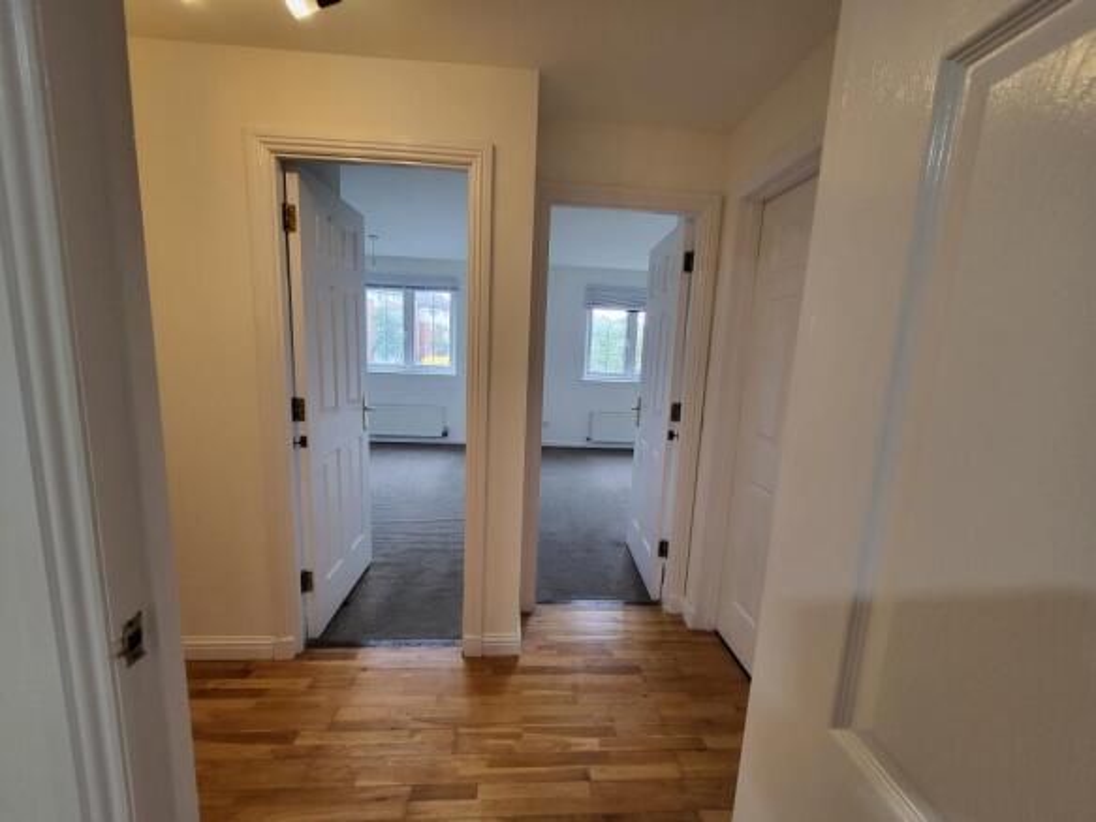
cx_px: 548
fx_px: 412
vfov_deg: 89.9
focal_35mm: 13
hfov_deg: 106.2
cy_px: 411
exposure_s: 1/50
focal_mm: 1.74
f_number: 2.2
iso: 250
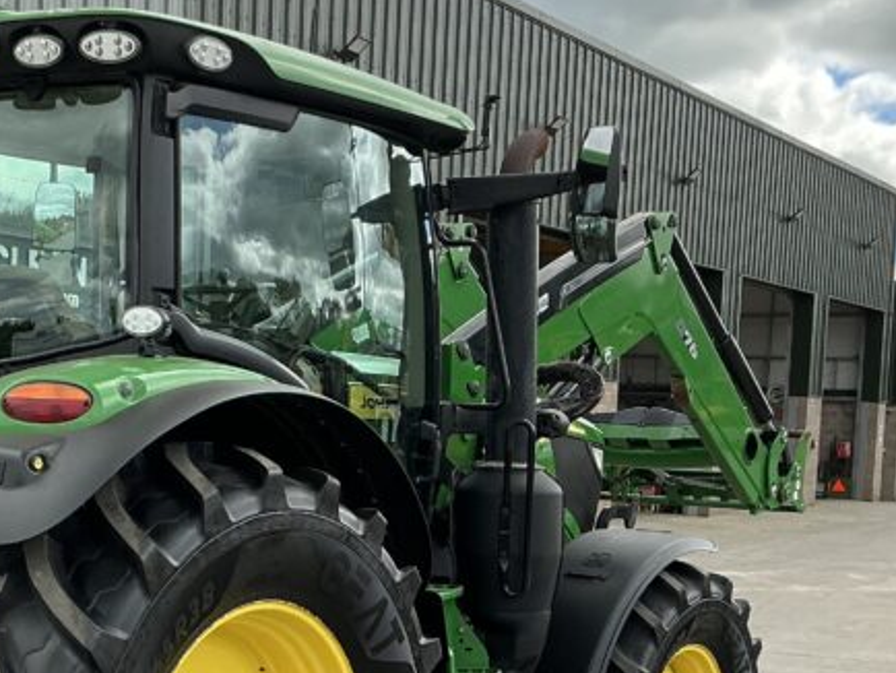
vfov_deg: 22.0
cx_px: 308
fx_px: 1709
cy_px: 541
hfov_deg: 29.2
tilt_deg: -2.9
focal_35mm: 66
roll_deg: -2.8
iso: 25
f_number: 1.8
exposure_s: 1/700
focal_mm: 3
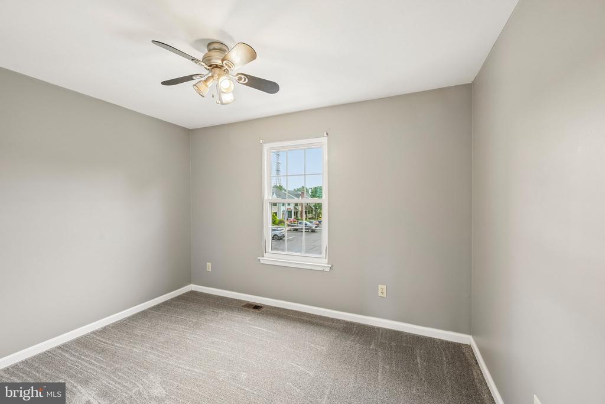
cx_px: 302
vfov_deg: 81.2
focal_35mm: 14
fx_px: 235
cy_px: 202
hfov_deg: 104.2
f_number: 8
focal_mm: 14
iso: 400
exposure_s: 1/6
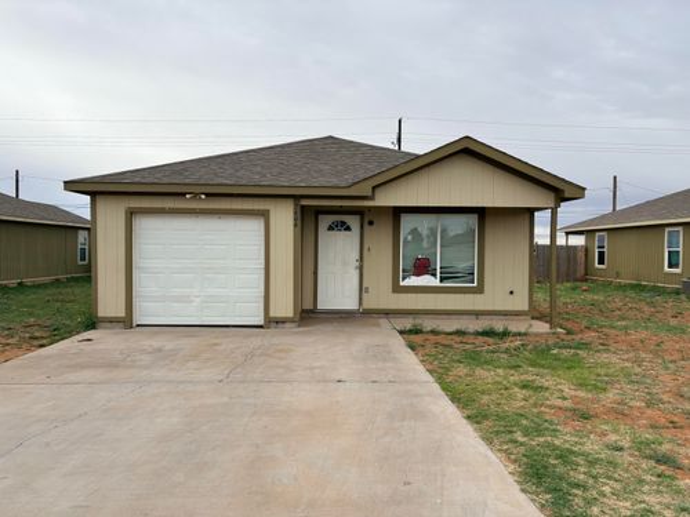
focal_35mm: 26
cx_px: 345
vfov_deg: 53.1
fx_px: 518
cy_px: 258
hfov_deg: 67.3
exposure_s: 1/4065
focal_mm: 5.96
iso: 50
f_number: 1.6
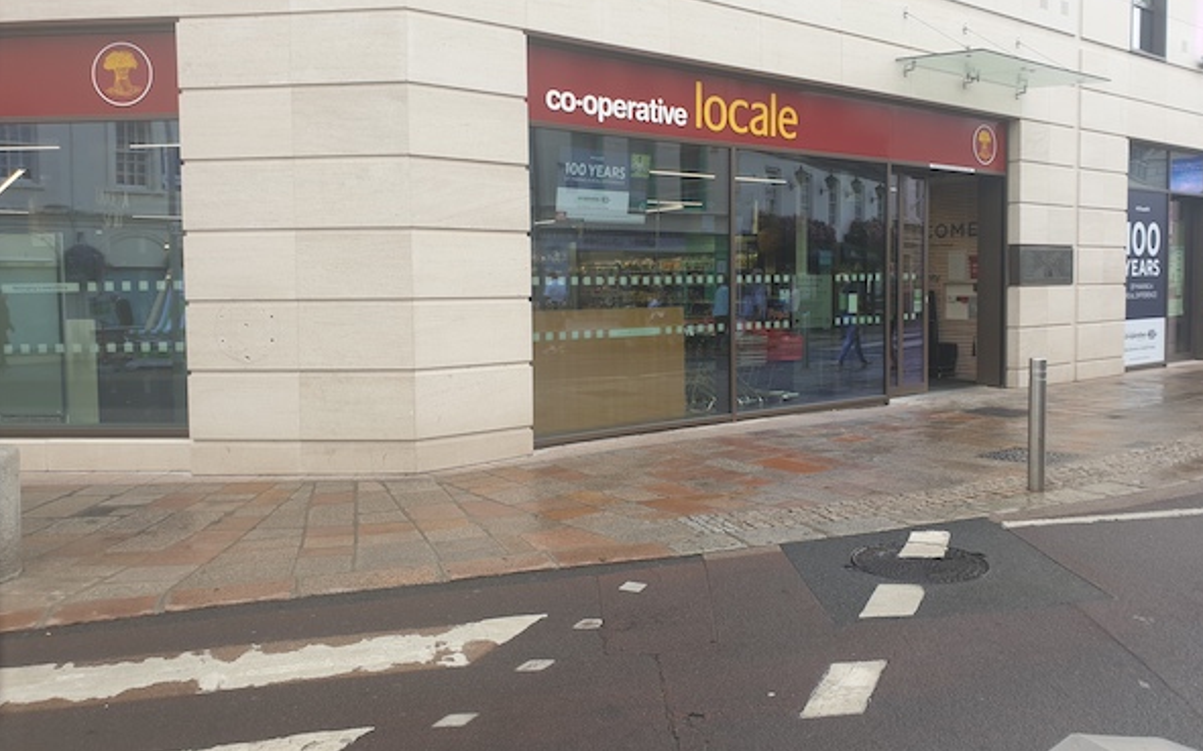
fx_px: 918
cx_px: 607
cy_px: 330
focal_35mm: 28
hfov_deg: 66.5
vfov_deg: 44.4
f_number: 2.4
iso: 50
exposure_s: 1/185
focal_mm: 4.3
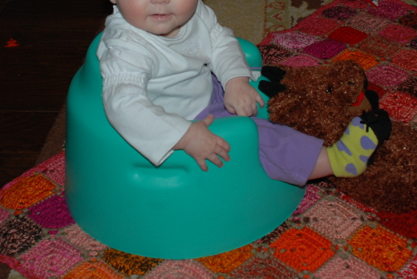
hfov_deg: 30.9
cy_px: 35
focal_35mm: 65
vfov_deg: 20.6
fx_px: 754
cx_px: 207
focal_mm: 22
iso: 200
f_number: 3.8
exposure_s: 1/60
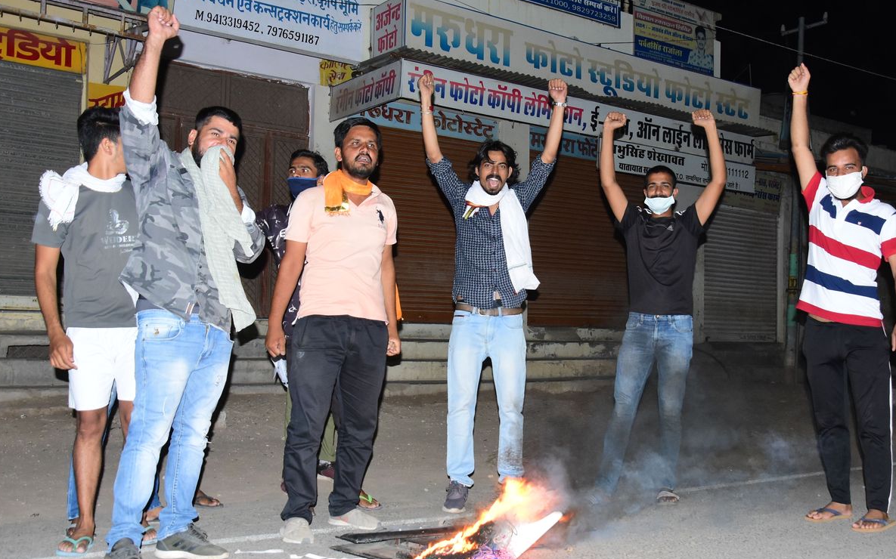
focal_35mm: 33
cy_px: 296
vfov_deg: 38.8
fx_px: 794
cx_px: 444
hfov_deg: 58.9
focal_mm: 21
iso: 1250
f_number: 5.6
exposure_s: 1/80
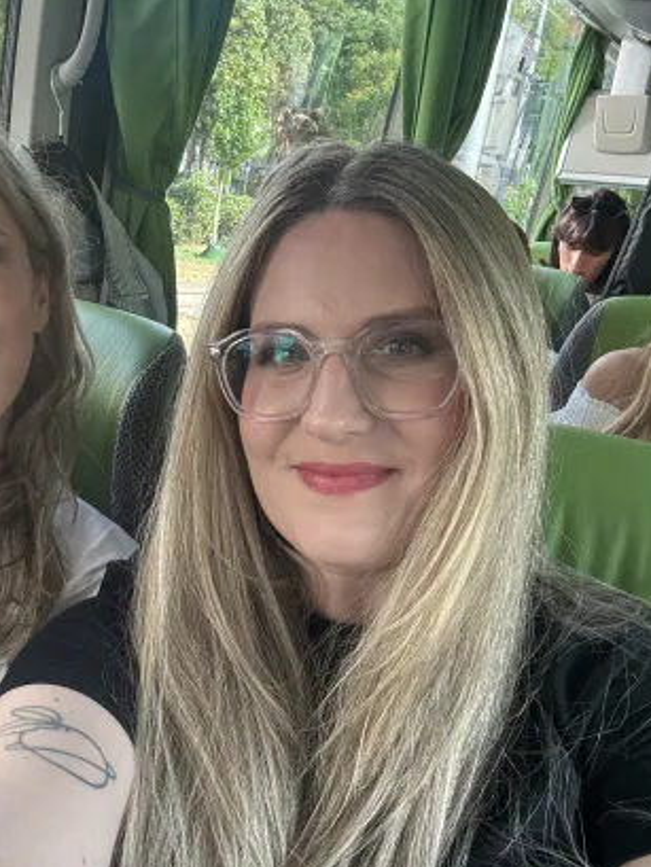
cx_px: 168
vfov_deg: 51.3
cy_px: 456
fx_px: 902
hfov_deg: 38.7
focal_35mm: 36
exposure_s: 1/62
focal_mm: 2.69
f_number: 1.9
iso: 80
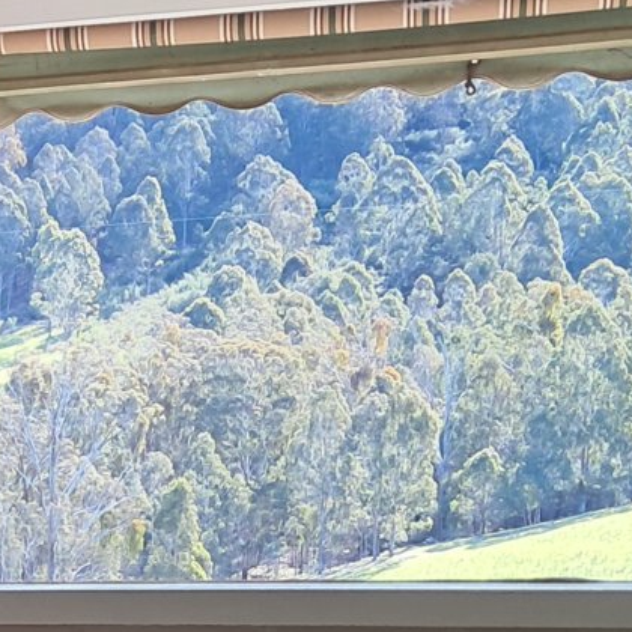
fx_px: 2251
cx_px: -445
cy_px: 782
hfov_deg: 14.4
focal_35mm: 109
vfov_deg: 15.3
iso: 50
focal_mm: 4
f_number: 1.8
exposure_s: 1/60
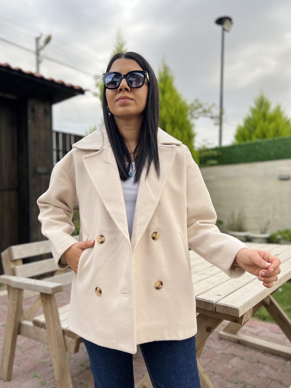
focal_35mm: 27
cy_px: 193
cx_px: 142
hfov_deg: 51.3
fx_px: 303
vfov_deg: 65.3
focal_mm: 5.7
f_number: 1.5
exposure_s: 1/121
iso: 50
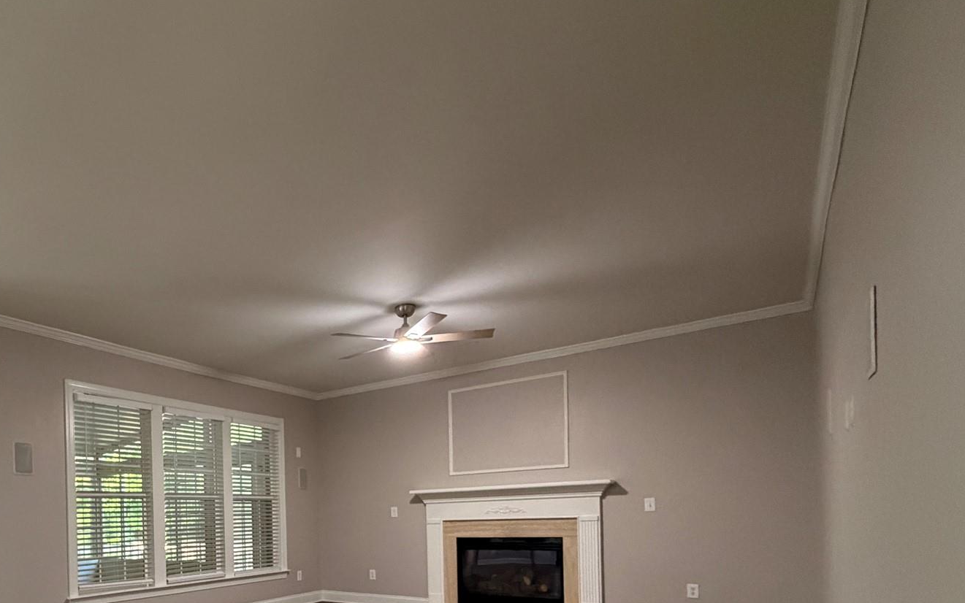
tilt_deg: -0.7
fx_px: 605
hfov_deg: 71.1
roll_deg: +1.8
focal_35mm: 23
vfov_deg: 48.2
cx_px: 224
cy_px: 528
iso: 500
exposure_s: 1/60
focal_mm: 2.22
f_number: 2.2
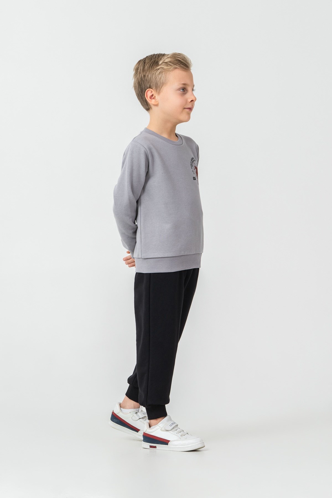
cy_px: 249
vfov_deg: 16.1
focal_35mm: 127
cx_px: 166
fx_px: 1757
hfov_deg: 10.8
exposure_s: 1/160
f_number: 7.1
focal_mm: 85
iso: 160
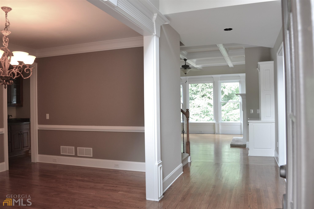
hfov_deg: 67.4
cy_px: 104
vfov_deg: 47.9
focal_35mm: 27
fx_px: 235
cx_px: 157
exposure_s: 1/13
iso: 400
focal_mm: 18
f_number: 5.6
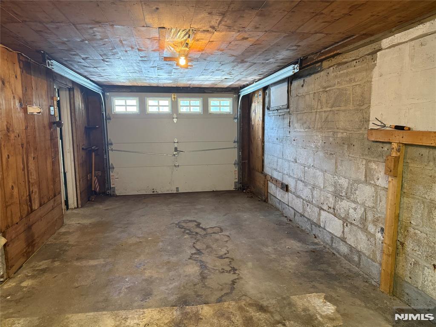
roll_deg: +0.3
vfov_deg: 56.8
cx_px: 218
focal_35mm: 24
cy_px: 164
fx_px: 302
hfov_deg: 71.6
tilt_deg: -7.1
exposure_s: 1/60
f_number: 1.78
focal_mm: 6.76
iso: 400
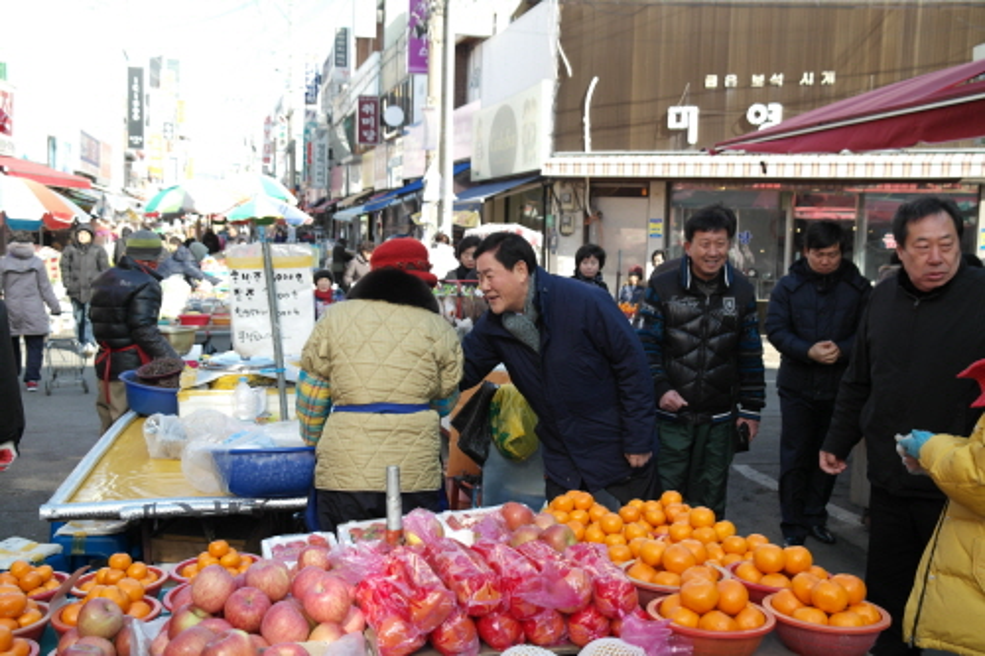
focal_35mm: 41
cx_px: 492
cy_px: 328
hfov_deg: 47.4
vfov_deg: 32.6
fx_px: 1121
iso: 100
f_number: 5
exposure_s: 1/160
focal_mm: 27
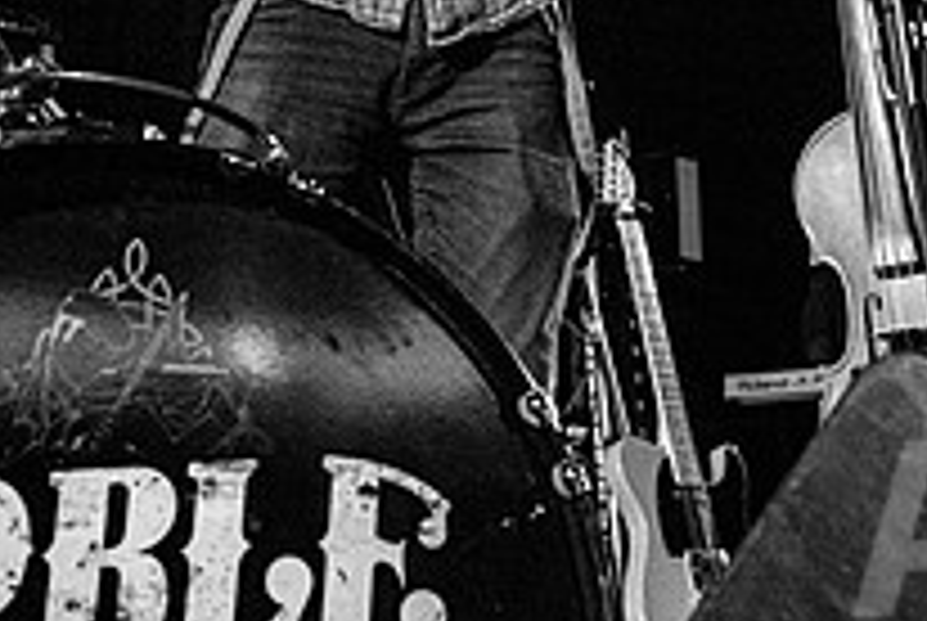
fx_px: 1857
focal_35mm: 72
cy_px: 43
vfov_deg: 18.6
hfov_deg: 27.7
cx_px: 248
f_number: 4
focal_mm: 24
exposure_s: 1/1000
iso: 6400
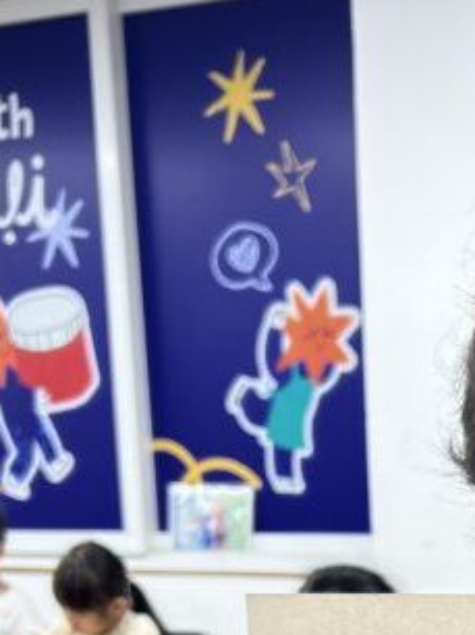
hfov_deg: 16.2
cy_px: 884
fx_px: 1557
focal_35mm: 85
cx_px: 666
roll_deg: +0.3
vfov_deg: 20.5
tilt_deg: -13.7
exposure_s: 1/100
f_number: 1.5
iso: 40
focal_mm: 5.7
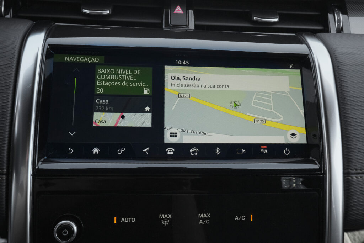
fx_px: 313
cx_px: 182
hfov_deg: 60.3
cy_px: 122
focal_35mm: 31
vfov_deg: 42.3
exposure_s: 1/160
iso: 2000
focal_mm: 20.9
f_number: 9
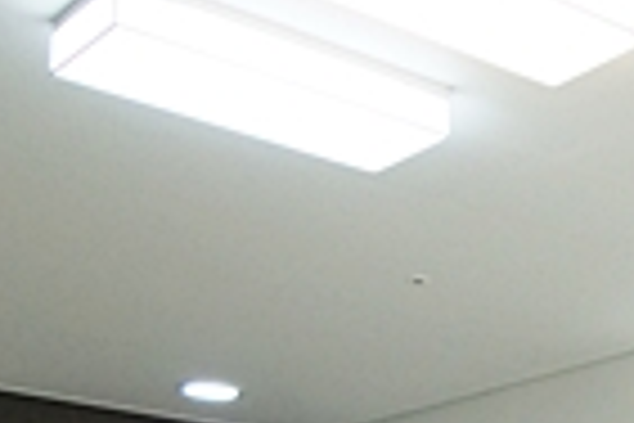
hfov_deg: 19.8
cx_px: 1016
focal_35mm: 85
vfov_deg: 14.6
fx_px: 1497
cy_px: 702
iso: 800
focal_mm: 10
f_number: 3.5
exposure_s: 1/320
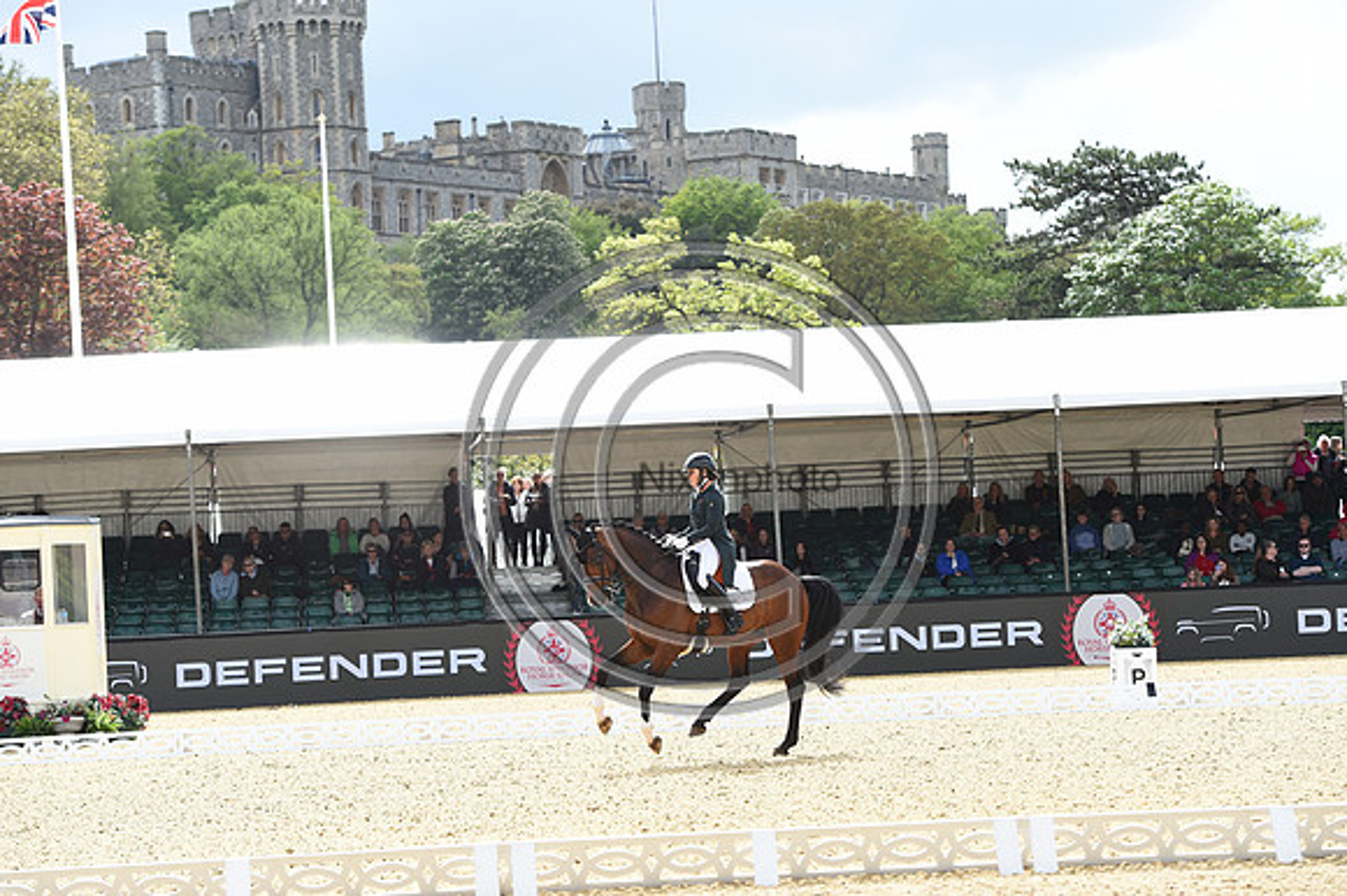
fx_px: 3926
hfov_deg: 19.5
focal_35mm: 105
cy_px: 448
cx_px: 674
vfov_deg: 13.0
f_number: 5
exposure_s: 1/1250
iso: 360
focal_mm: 105
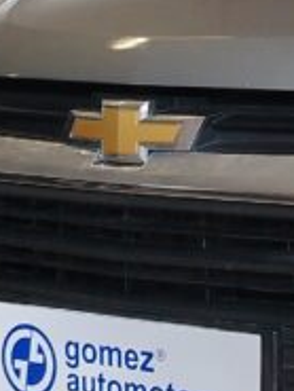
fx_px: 1504
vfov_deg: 14.8
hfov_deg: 10.6
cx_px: 493
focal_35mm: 133
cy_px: 222
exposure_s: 1/50
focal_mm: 5.25
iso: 384
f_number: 1.75
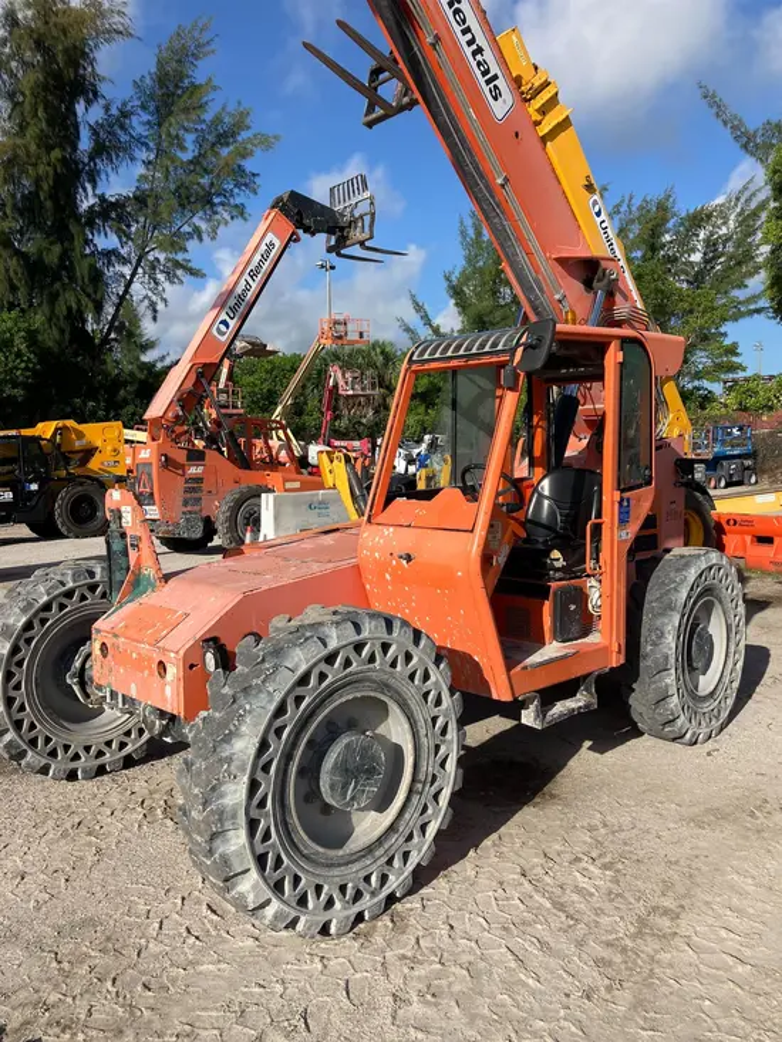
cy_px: 521
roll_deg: +0.1
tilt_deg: -6.0
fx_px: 843
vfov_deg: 63.4
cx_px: 391
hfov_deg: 49.8
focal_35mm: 28
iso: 32
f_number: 1.8
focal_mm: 3.99
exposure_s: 1/2114
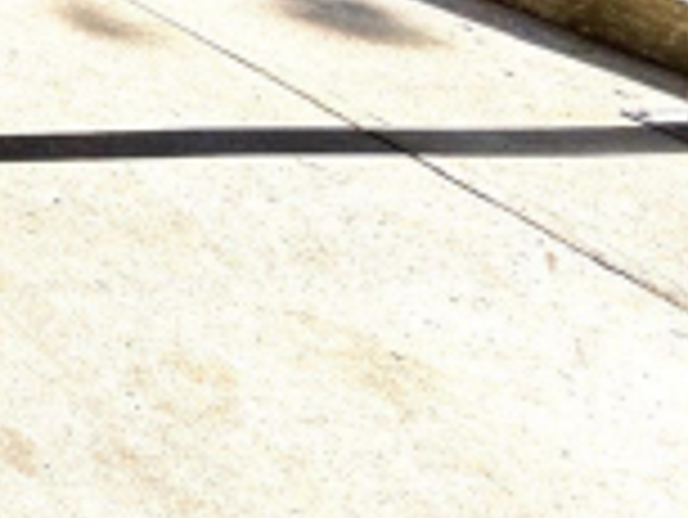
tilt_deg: -2.1
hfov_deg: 18.5
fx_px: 1213
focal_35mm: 61
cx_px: -726
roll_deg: +0.2
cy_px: -446
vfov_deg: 18.3
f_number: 2.2
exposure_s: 1/502
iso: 50
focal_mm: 2.22
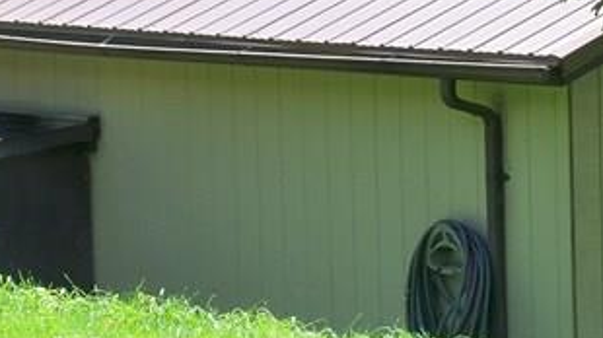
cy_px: 126
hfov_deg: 7.5
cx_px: 414
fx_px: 4602
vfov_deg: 4.2
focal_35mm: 288
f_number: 4.1
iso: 64
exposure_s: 1/125
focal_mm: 14.2
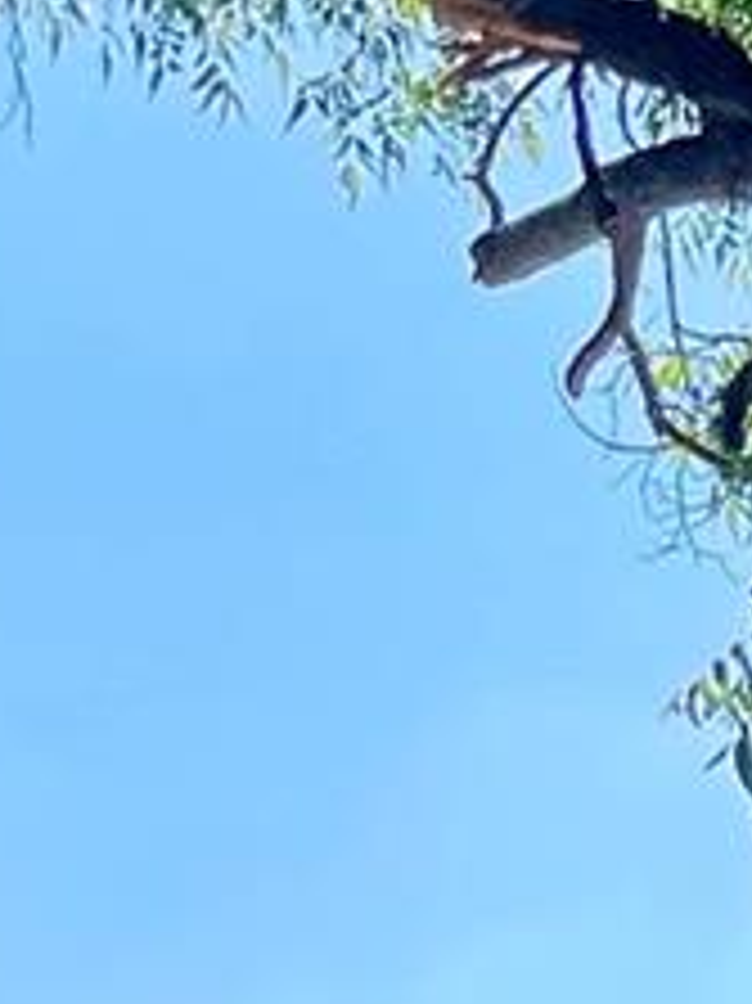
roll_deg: -0.6
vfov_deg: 9.9
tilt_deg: +0.3
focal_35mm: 172
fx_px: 4987
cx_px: 581
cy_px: 2517
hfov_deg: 8.6
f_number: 1.6
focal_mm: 5.1
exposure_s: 1/2336
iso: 32
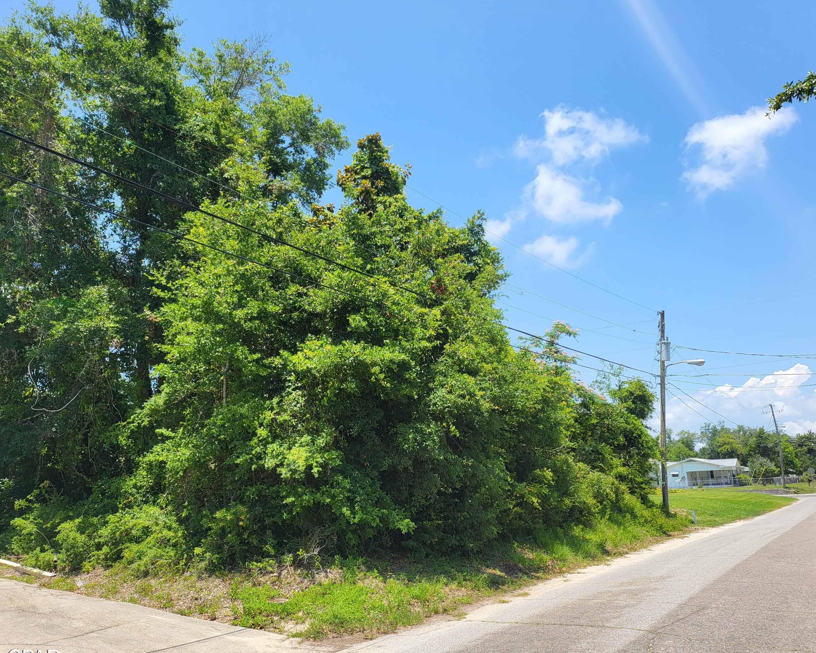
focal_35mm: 27
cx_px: 412
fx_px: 652
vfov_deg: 53.2
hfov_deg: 64.1
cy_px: 337
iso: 40
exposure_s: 1/1636
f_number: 1.8
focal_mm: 5
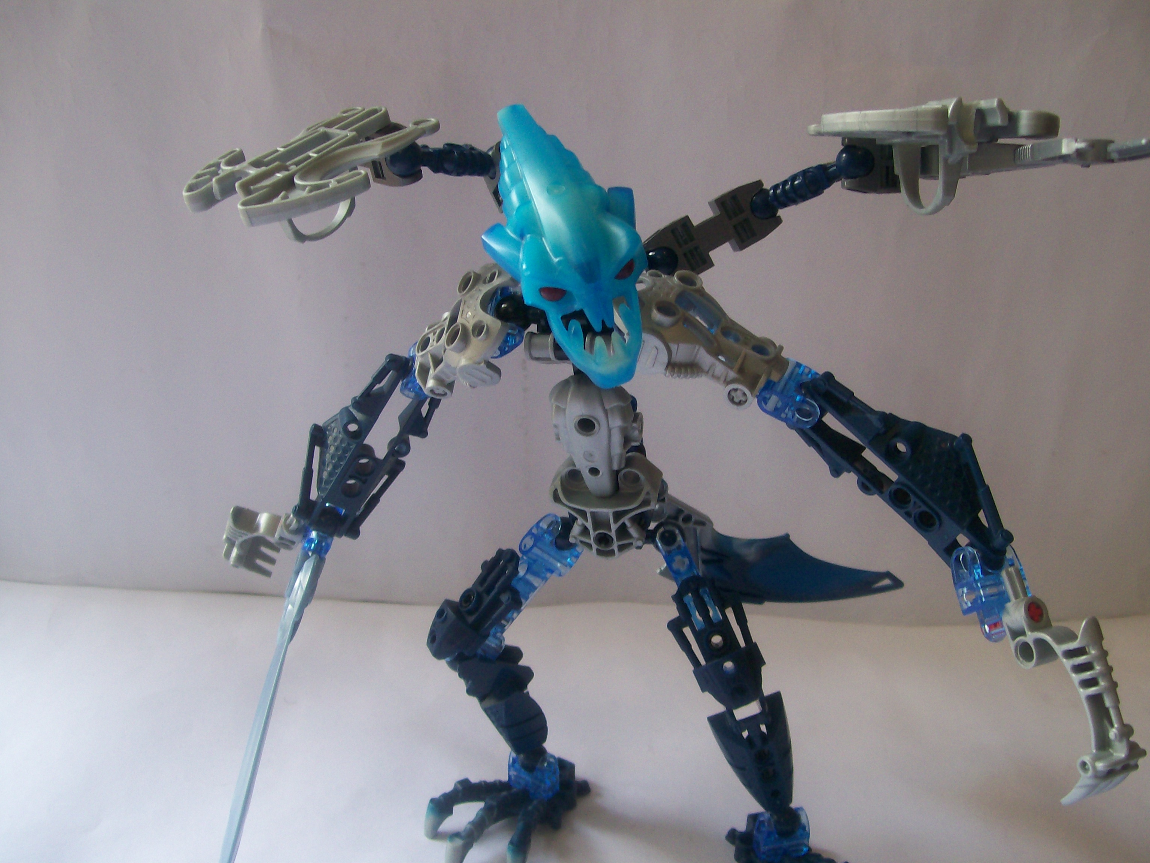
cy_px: 432
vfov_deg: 39.7
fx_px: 1196
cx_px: 575
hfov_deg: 51.4
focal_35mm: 36
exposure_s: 1/71.8
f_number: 2.7
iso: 80
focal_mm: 6
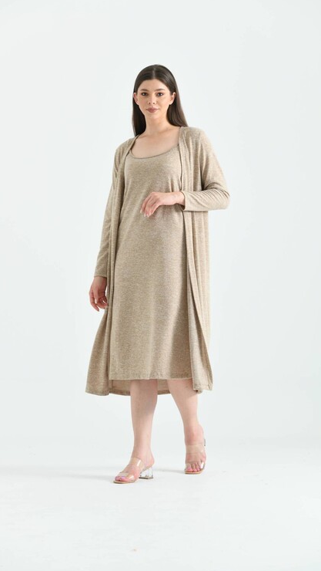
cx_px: 154
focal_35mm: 87
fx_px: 1315
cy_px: 284
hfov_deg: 13.9
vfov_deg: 24.4
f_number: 5.6
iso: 100
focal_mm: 82
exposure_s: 1/125
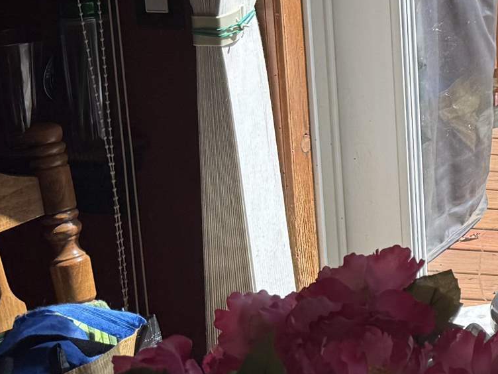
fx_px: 1410
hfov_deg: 16.4
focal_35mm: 98
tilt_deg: -9.9
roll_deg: -0.5
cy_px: -113
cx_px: 926
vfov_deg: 14.5
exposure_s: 1/1192
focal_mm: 6.76
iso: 80
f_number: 1.78
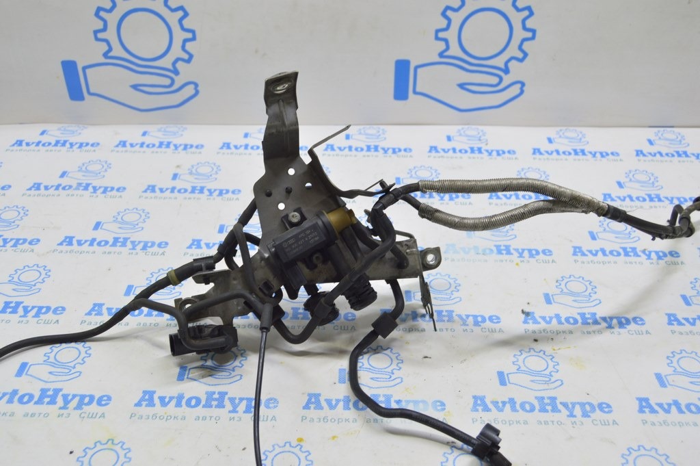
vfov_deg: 34.2
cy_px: 233
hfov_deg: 49.6
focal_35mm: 39
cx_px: 350
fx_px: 758
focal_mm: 26
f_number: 5.6
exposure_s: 1/20
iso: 400
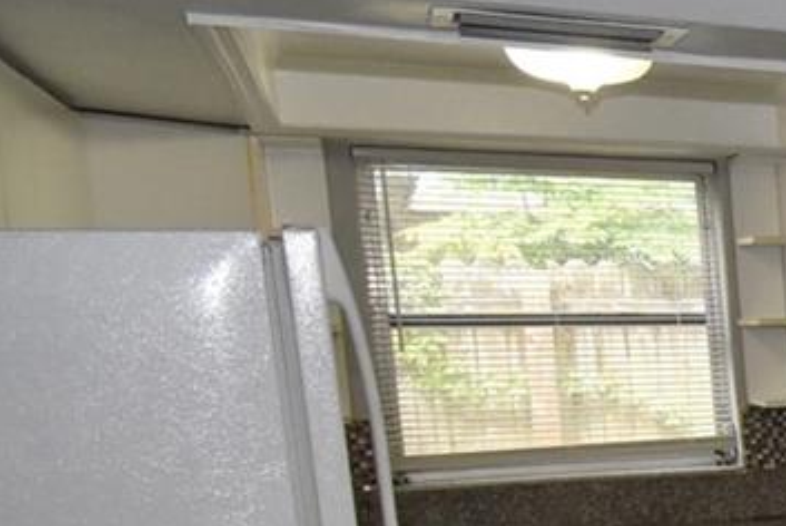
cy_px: 545
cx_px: 1565
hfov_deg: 18.8
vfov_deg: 19.4
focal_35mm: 68
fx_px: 1486
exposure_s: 1/80
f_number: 8
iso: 1600
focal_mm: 10
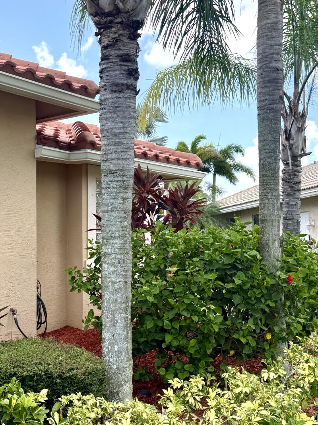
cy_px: 229
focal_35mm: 45
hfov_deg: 31.7
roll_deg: +0.0
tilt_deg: +2.0
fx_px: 551
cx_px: 84
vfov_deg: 42.0
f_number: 1.78
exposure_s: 1/1727
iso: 100
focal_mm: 6.76
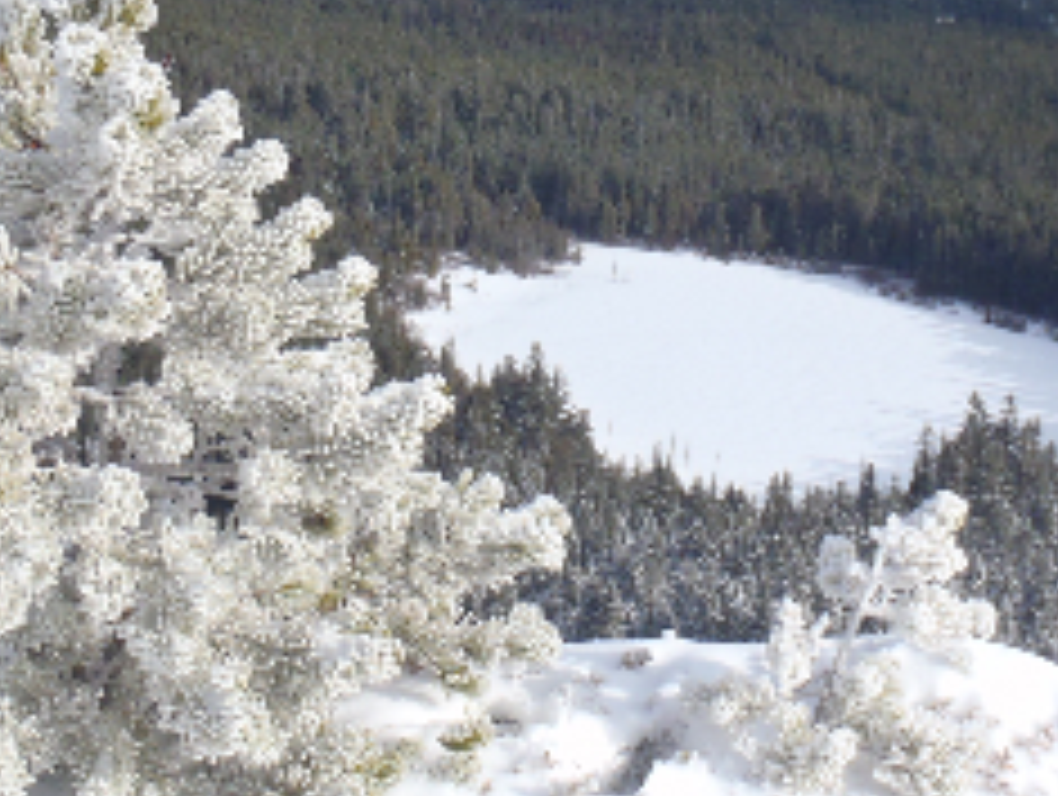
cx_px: 585
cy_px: 67
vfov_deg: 16.8
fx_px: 2663
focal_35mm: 87
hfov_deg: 22.5
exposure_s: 1/80
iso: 80
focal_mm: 5.72
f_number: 11
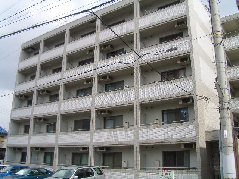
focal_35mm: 35
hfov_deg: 52.6
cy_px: 90
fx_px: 242
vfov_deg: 40.7
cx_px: 120
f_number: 4.3
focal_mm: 5.8
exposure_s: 1/400
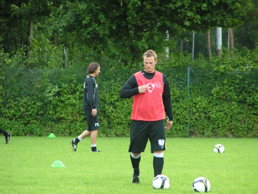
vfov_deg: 3.9
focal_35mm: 380
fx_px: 2832
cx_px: 129
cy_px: 97
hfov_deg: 5.2
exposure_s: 1/400
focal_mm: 58
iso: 200
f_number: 3.5
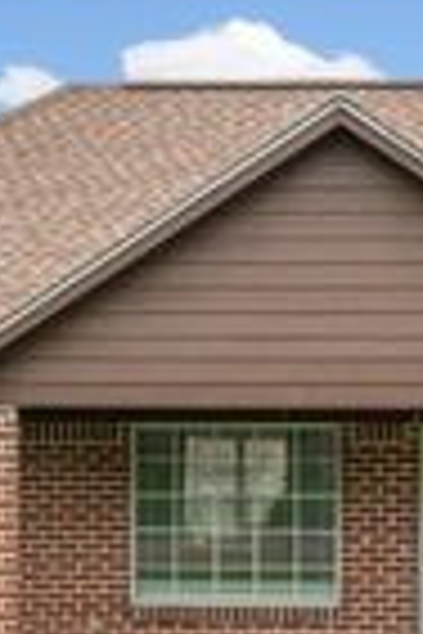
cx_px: 405
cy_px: 393
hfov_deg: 11.0
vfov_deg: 16.5
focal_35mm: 124
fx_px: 2185
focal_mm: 35
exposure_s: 1/350
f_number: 9.5
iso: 1000
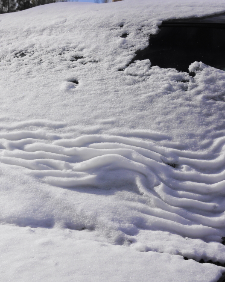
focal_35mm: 64
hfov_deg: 23.7
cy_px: 140
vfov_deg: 29.6
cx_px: 68
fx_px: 533
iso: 100
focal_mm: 30
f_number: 13
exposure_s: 1/100
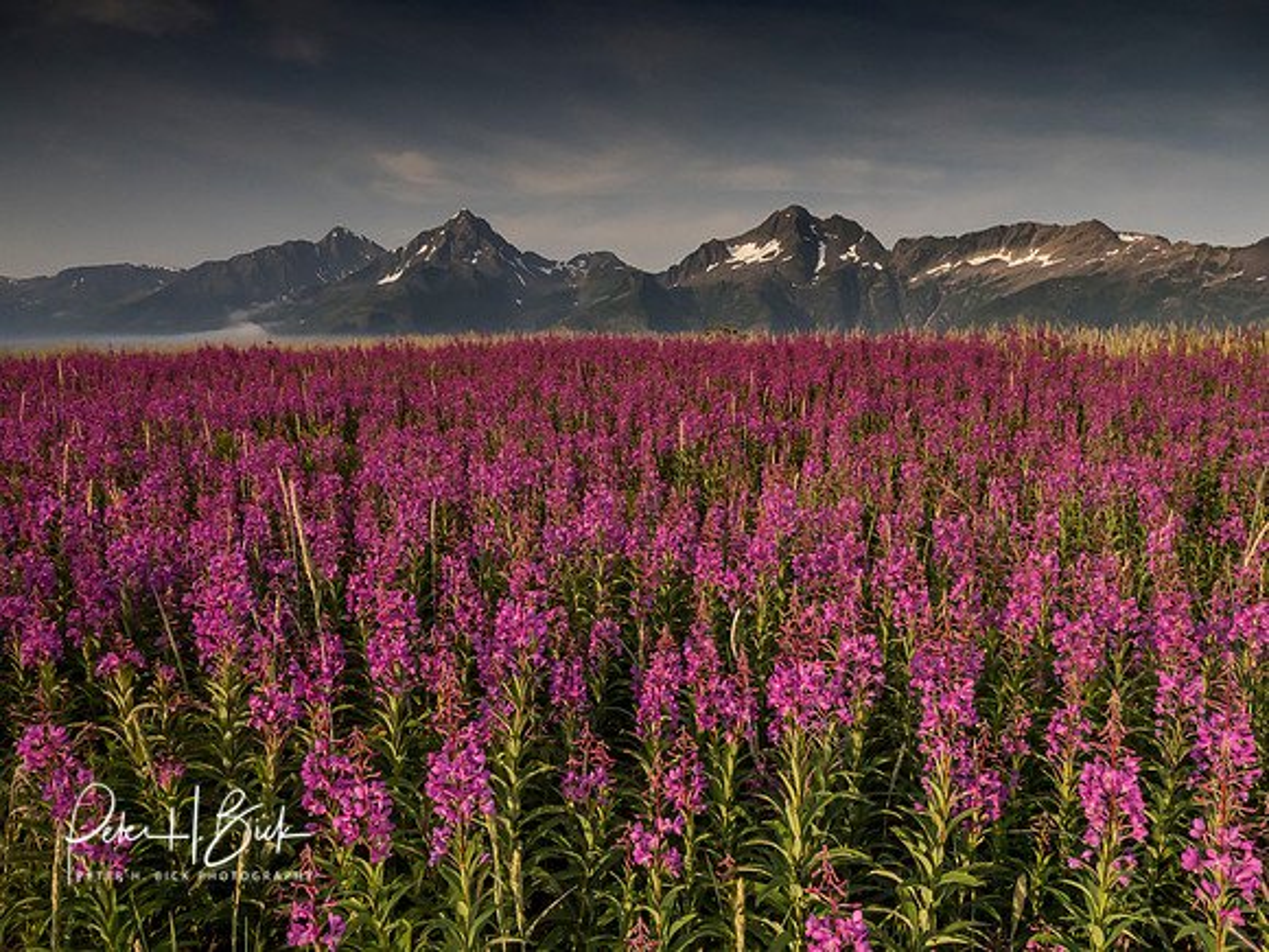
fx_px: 880
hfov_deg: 71.6
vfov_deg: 56.8
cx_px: 634
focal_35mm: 24
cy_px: 476
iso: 400
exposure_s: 1/200
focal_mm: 12
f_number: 11
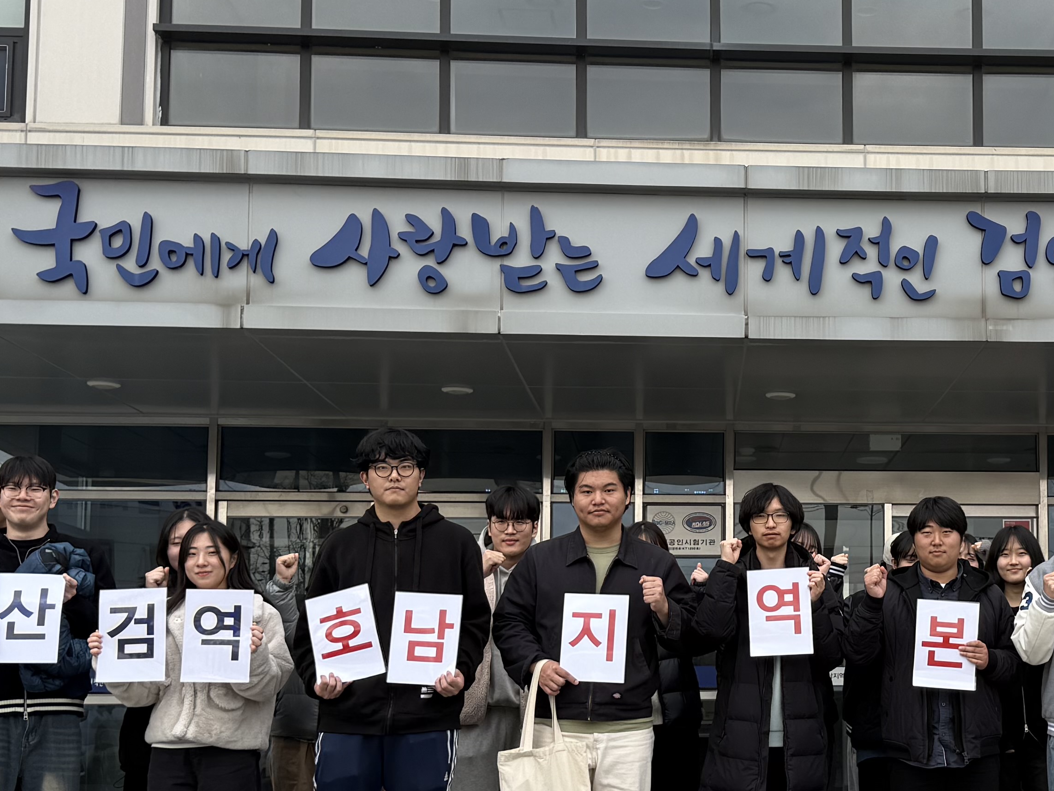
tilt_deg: +6.6
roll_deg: +0.4
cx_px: 841
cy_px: 510
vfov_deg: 24.3
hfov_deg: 31.4
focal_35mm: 60
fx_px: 1827
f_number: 1.78
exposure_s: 1/909
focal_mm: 6.76
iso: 80
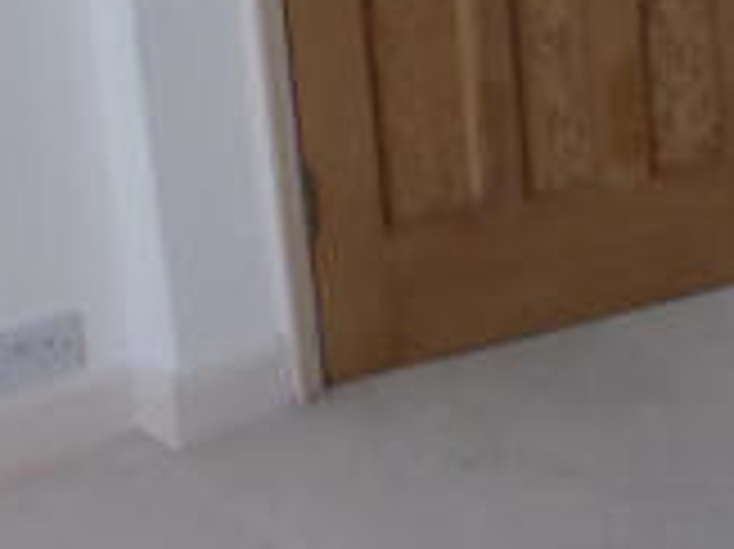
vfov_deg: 16.6
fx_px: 1822
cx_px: 1187
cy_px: -52
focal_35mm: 86
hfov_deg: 19.1
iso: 250
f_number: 3.3
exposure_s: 1/60
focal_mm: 4.3
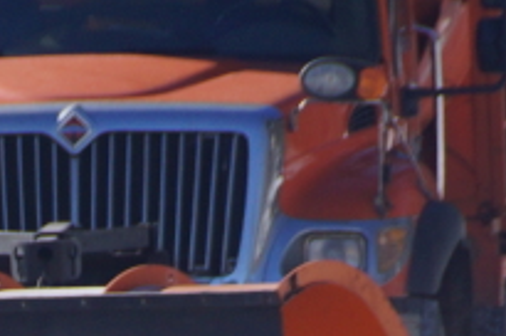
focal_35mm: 1537
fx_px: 21569
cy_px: 432
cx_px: -67
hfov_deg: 1.3
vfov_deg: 0.9
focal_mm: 210
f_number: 6.3
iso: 160
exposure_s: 1/400
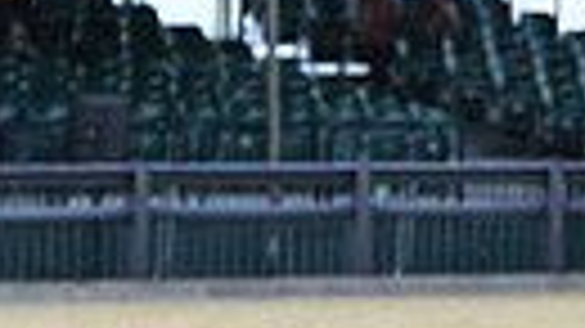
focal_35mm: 571
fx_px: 8854
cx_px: 1206
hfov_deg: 3.7
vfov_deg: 2.1
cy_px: 81
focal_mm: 122
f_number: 5
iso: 640
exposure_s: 1/1600
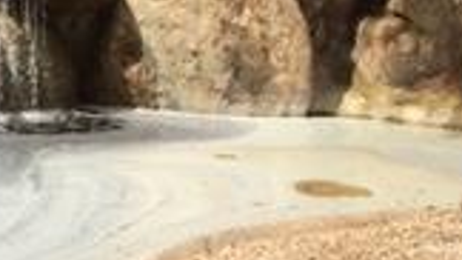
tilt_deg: -2.2
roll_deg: -0.6
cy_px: -51
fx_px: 1531
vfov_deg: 9.6
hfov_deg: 14.7
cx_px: -408
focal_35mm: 125
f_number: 2.2
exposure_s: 1/2825
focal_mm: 4.15
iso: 32
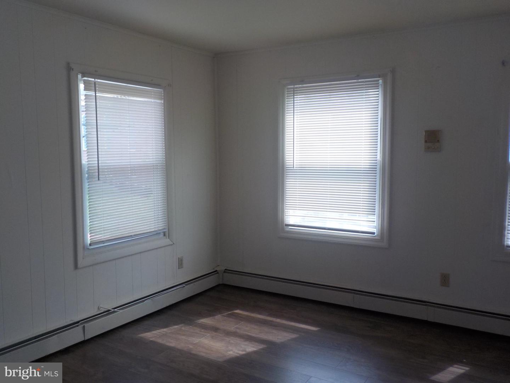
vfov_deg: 46.8
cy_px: 192
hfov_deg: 60.0
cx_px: 255
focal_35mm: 30
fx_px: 442
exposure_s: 1/200
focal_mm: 4.1
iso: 125
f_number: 3.3
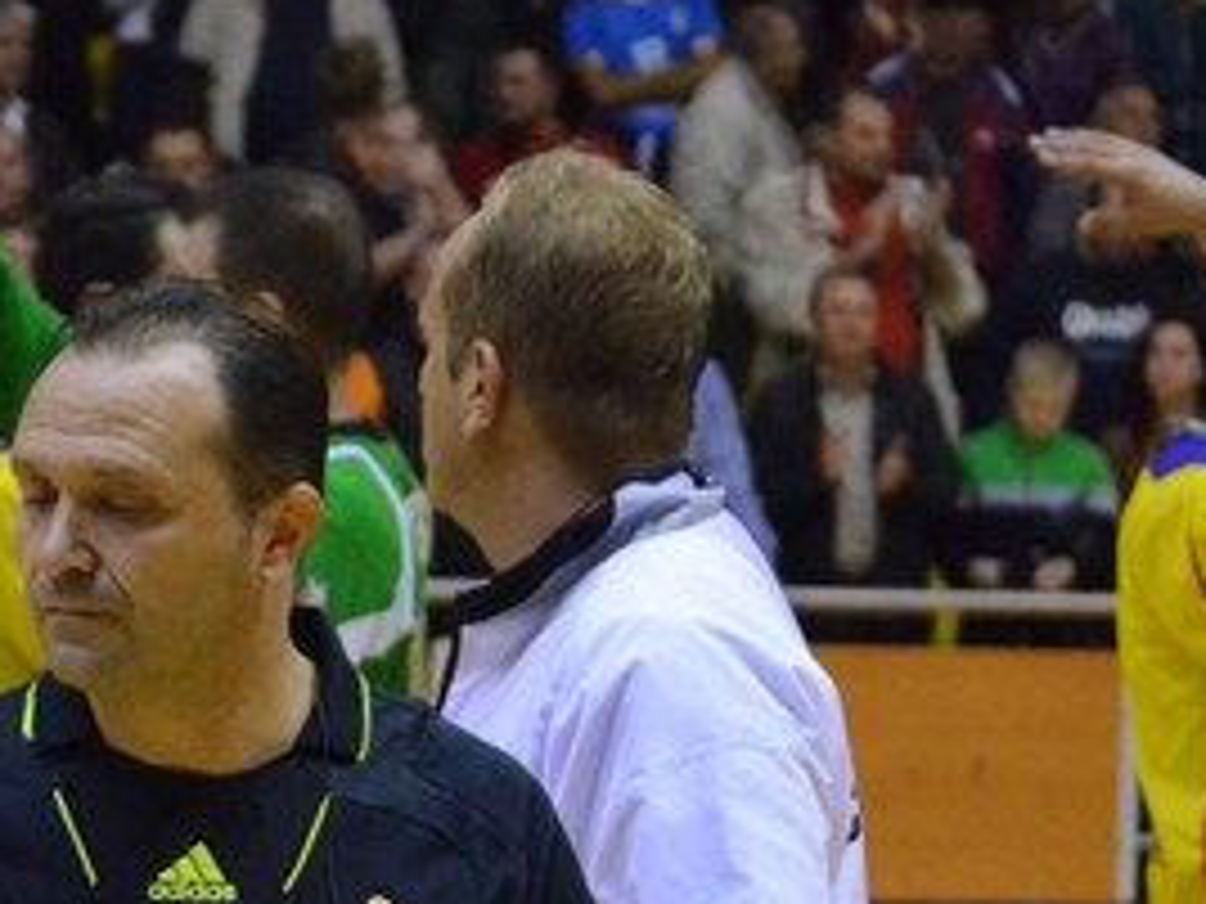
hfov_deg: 8.3
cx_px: 27
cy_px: 1066
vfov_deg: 6.3
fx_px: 8237
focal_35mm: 236
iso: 6400
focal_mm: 55
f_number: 4
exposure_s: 1/640
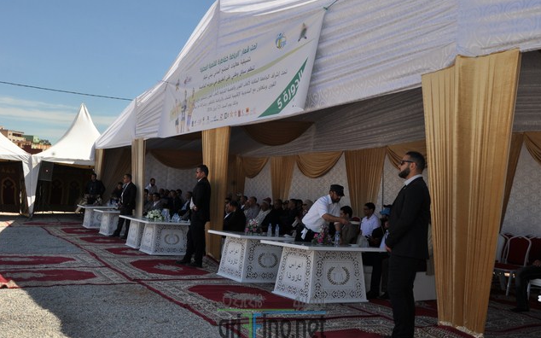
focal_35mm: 37
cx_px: 271
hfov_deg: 52.8
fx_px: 545
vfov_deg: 34.4
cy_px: 180
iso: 200
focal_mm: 24
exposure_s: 1/200
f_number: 13
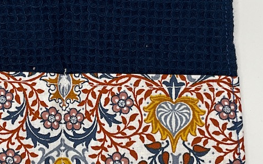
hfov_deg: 25.0
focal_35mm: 82
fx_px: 588
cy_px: 70
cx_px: 79
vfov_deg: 15.9
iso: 20
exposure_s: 1/182
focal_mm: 3
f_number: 1.8
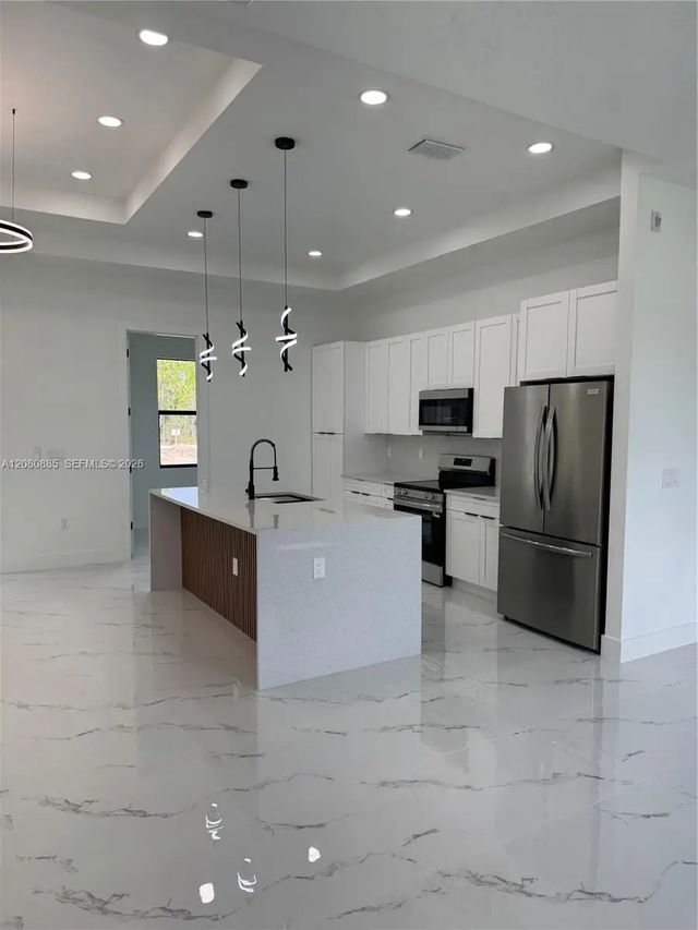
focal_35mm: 24
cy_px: 465
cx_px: 349
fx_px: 645
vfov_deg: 71.6
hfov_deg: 56.8
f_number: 1.78
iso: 80
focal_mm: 6.76
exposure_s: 1/364
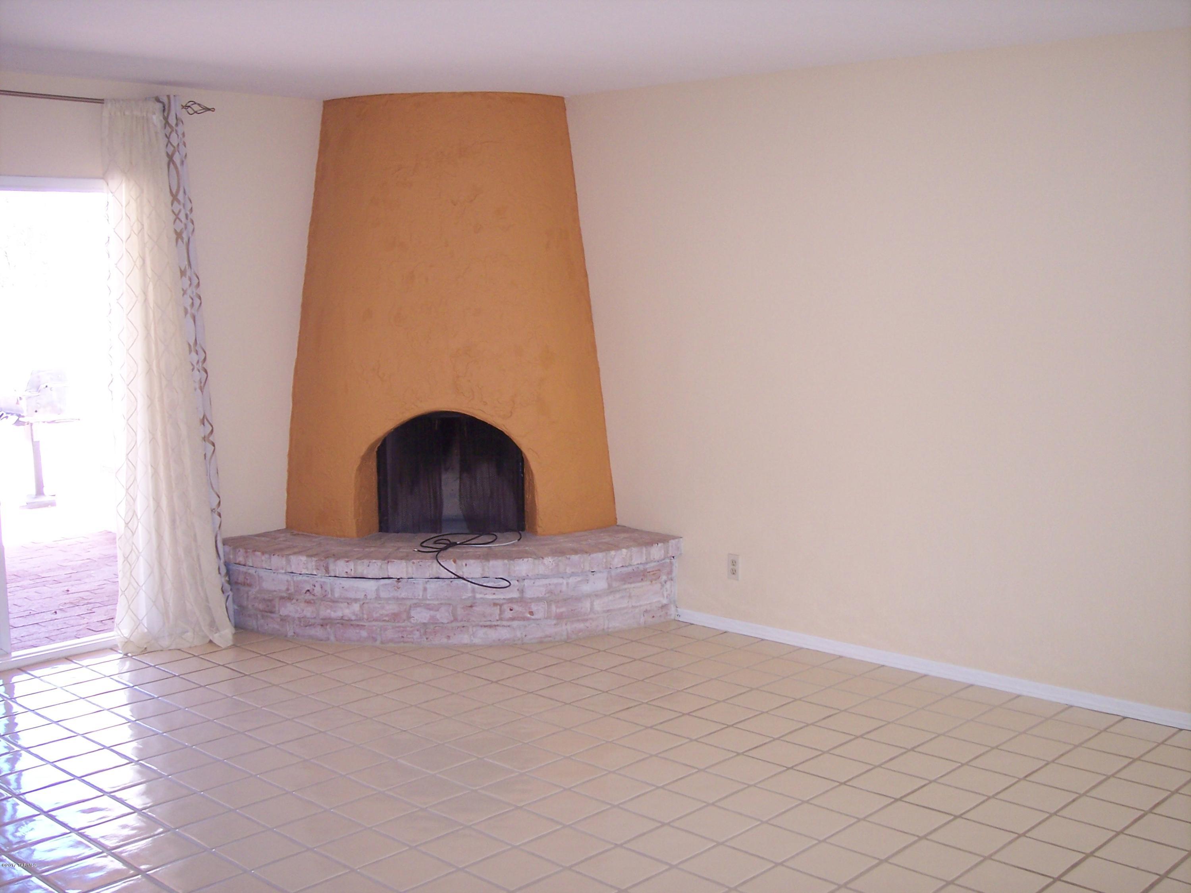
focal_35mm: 39
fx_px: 1342
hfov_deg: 47.9
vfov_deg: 36.8
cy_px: 446
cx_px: 596
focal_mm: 8
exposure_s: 1/60
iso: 140
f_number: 2.8
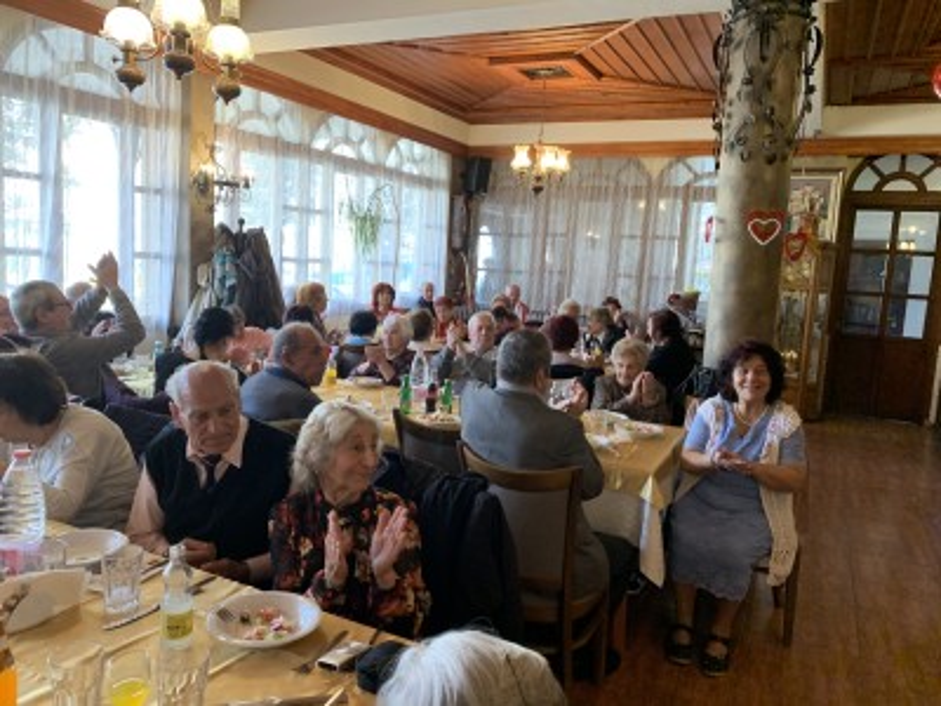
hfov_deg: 67.3
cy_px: 353
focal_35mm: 26
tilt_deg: -6.5
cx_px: 470
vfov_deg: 53.1
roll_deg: -3.3
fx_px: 707
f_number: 1.8
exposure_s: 1/53
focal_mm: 4.25
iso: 400
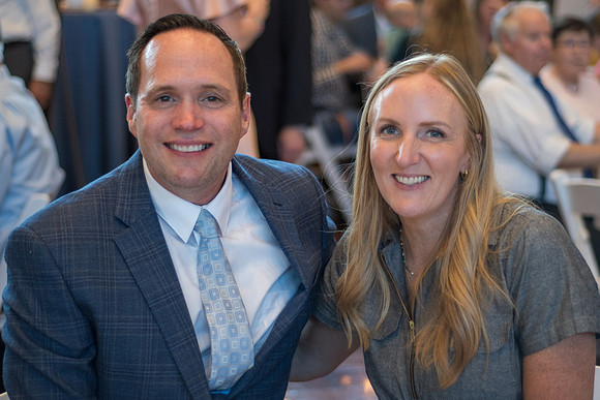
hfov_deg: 27.0
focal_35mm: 75
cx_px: 300
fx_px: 1250
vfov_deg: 18.2
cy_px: 200
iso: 400
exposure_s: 1/80
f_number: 1.8
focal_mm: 50
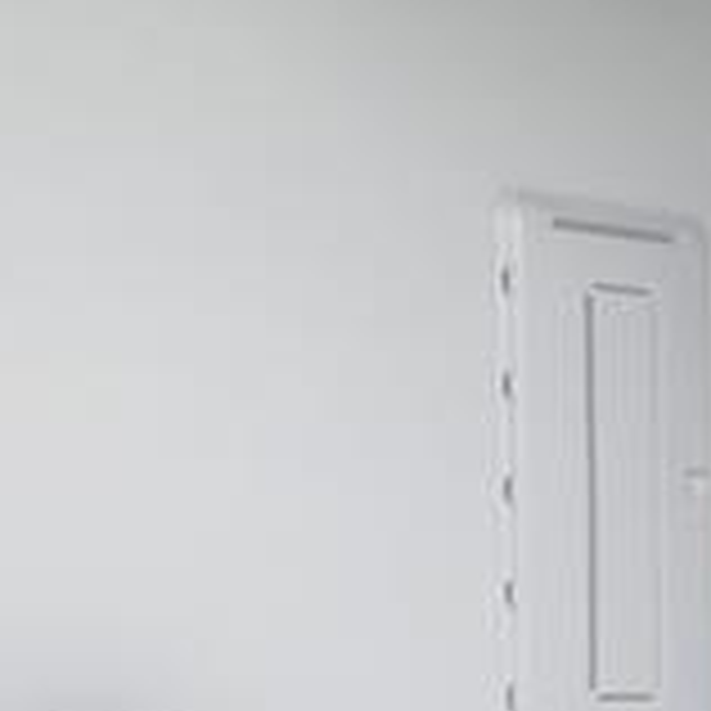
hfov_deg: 12.6
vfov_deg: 12.5
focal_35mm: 138
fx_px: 3207
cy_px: 662
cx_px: 554
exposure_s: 10
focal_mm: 16
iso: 250
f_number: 14
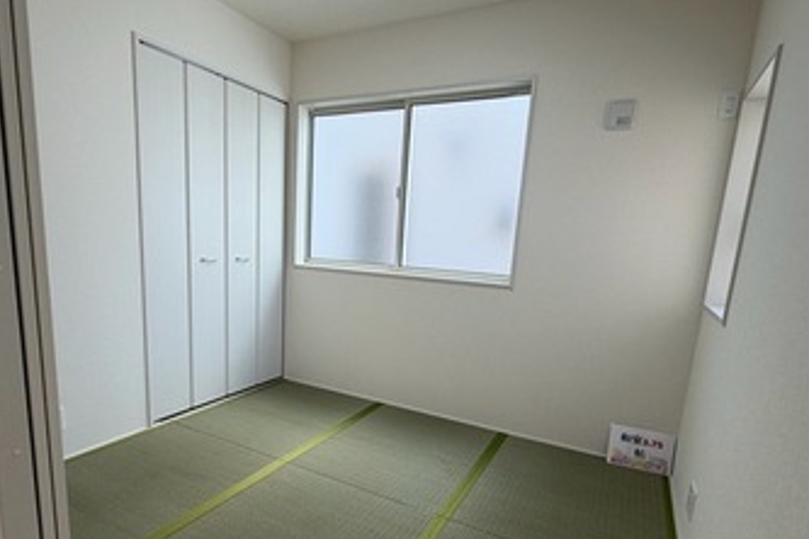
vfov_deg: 59.0
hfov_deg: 81.1
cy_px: 325
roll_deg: -3.3
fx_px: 472
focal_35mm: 21
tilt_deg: -11.3
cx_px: 377
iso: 50
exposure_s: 1/121
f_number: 2.2
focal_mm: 2.22
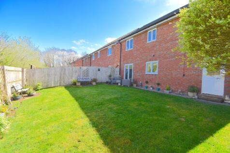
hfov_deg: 100.4
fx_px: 96
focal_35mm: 15
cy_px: 76
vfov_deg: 77.3
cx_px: 115
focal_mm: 10
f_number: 7.1
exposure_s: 1/250
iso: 200
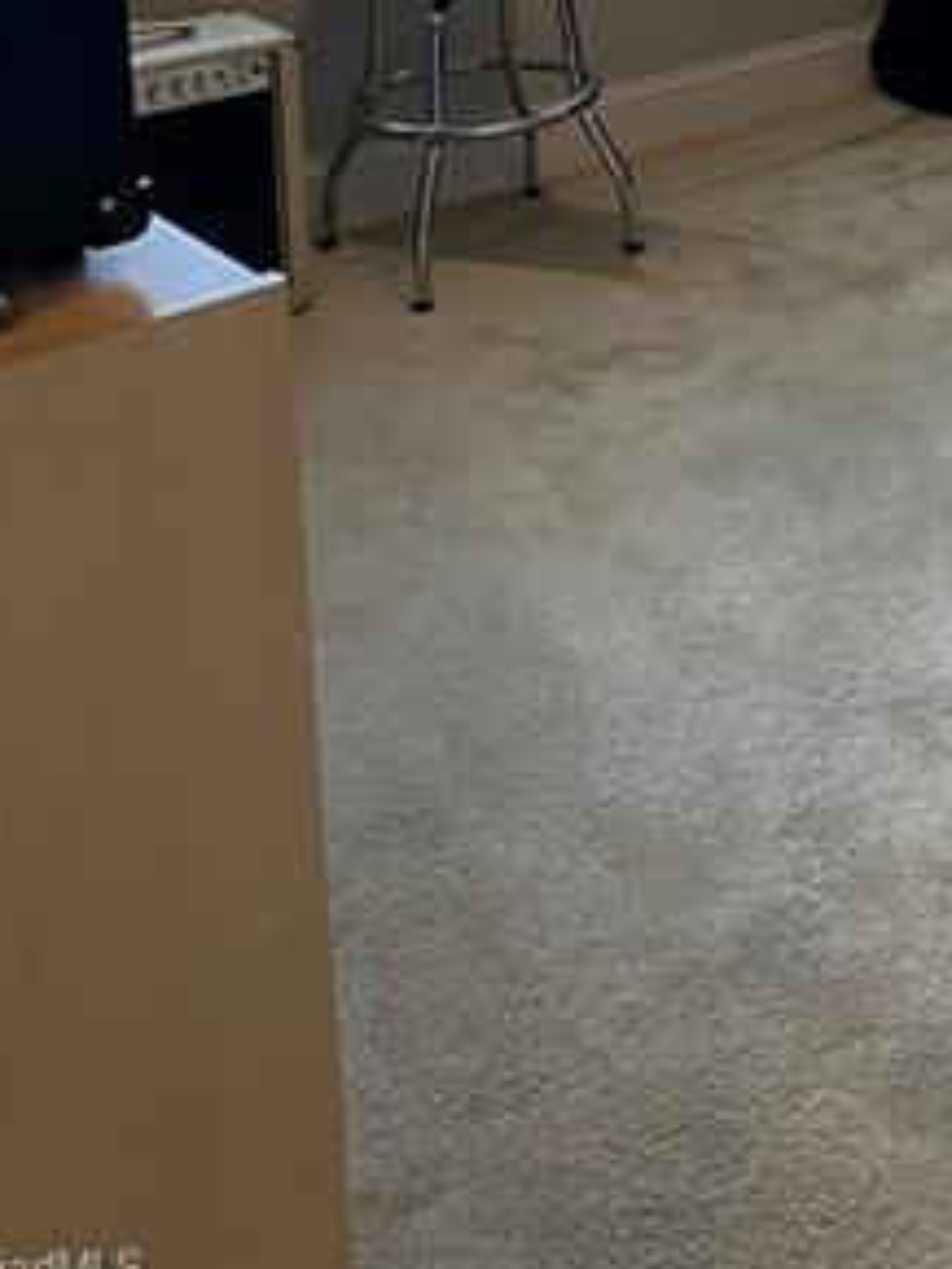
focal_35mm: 69
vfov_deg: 24.5
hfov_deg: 19.9
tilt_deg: -5.7
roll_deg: +0.7
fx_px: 2528
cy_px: -386
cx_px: 1171
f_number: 1.8
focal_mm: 4.25
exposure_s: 1/60
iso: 100
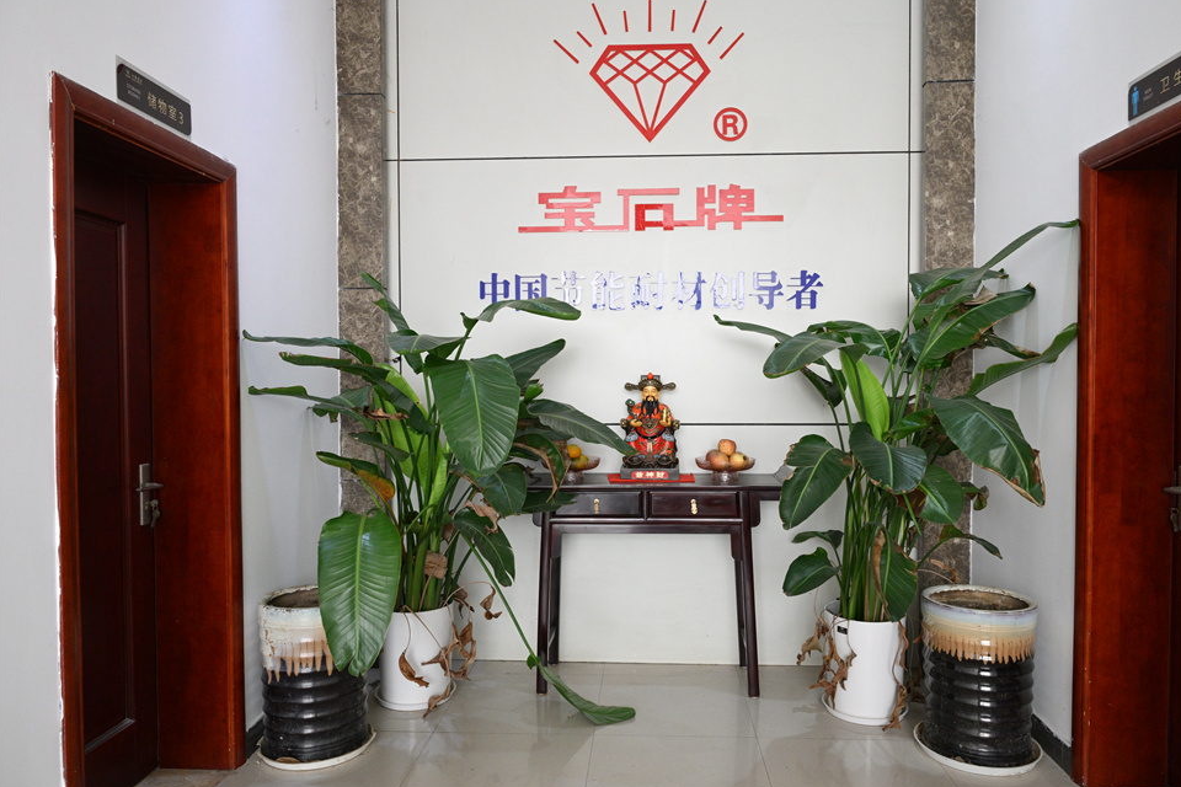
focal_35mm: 25
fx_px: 820
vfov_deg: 51.3
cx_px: 611
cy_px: 395
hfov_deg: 71.5
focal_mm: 24
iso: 2500
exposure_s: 1/80
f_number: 7.1
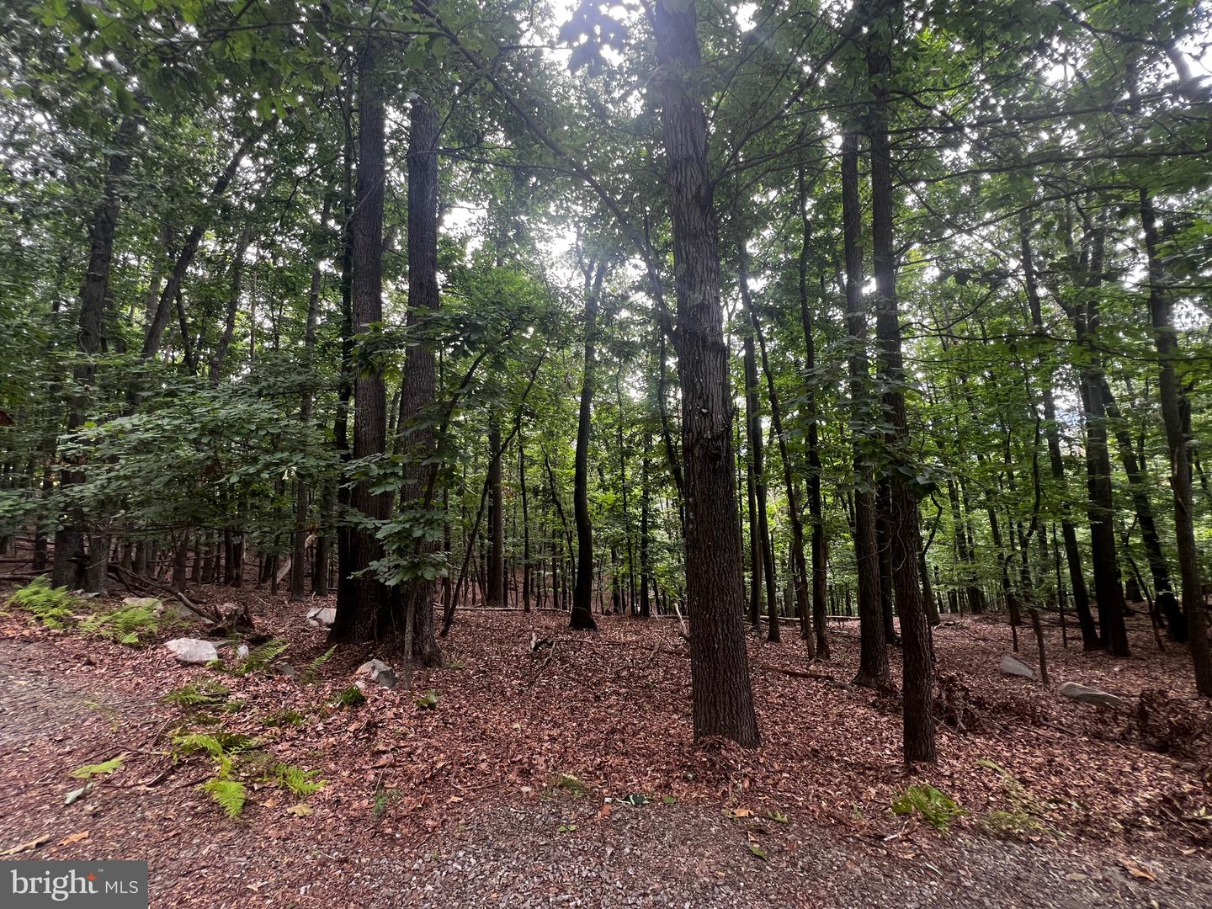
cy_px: 454
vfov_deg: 89.9
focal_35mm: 13
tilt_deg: +2.1
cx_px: 606
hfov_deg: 106.2
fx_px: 455
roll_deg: +4.9
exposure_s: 1/99
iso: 100
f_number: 1.8
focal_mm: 1.57
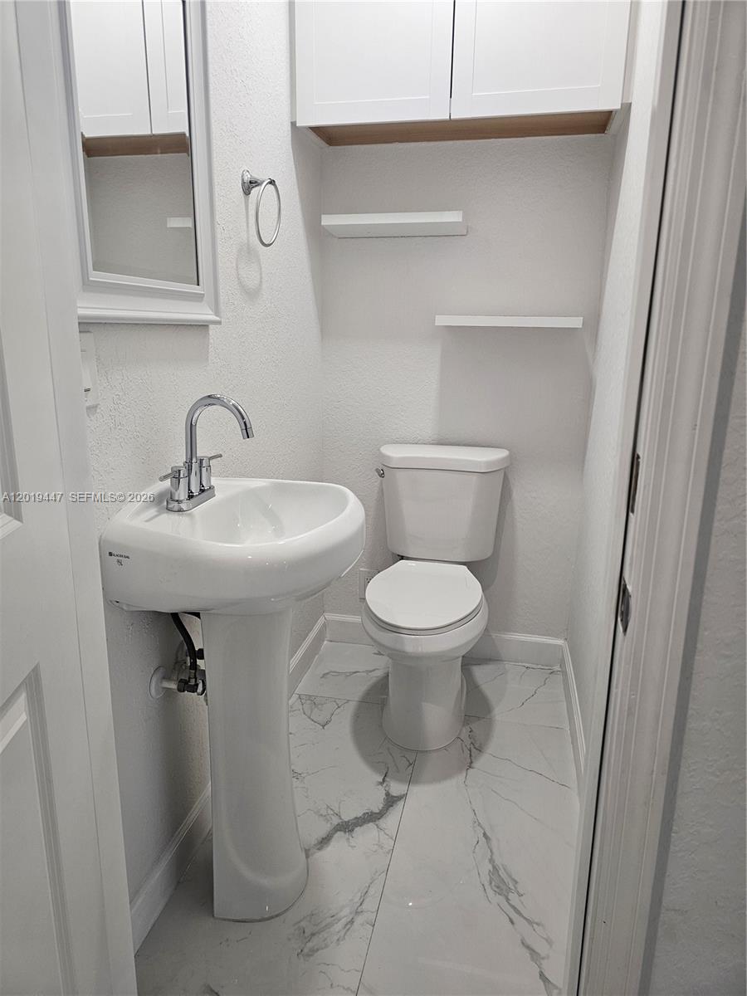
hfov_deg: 58.9
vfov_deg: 73.9
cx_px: 374
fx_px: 662
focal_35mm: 23
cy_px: 498
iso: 125
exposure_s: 1/120
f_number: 1.7
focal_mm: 6.3
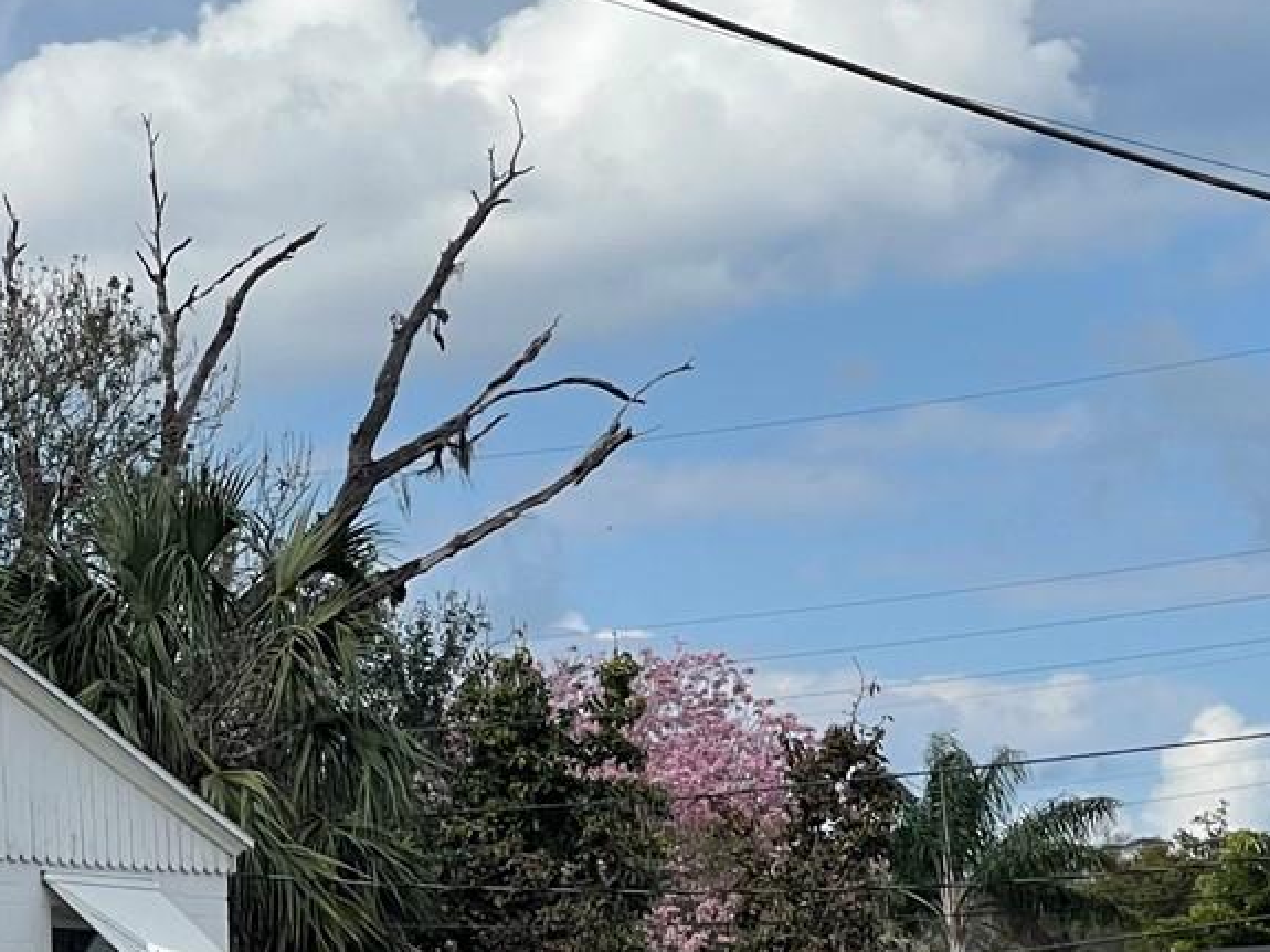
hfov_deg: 11.1
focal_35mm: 178
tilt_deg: +2.5
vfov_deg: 8.3
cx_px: 258
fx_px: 6529
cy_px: 925
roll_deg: +2.6
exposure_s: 1/1647
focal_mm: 7.5
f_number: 2.2
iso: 20
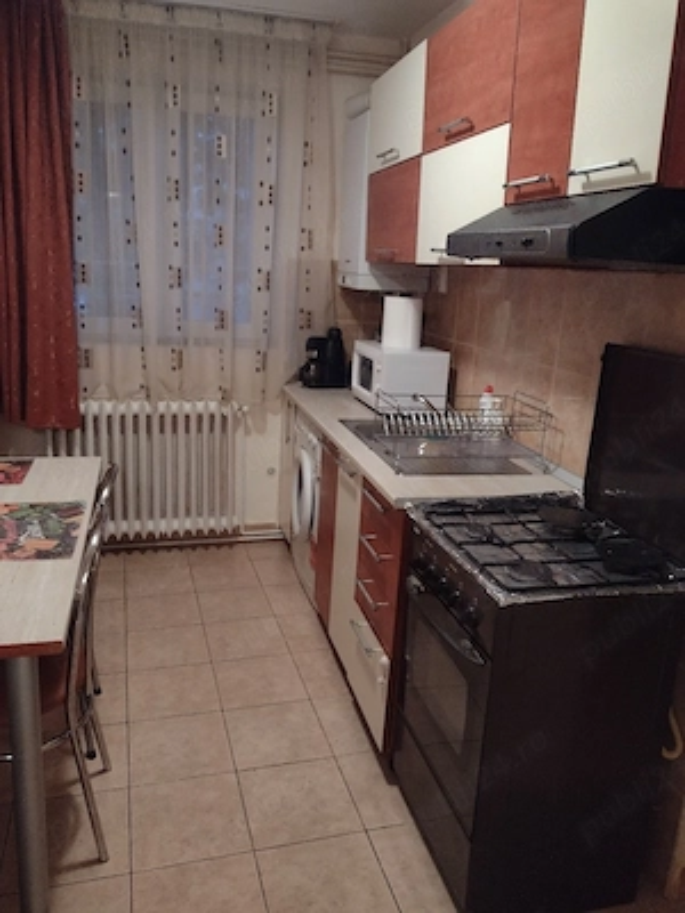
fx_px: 712
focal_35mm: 27
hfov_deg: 51.4
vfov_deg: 65.3
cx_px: 342
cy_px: 456
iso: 866
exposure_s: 1/25
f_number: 1.7
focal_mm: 4.71
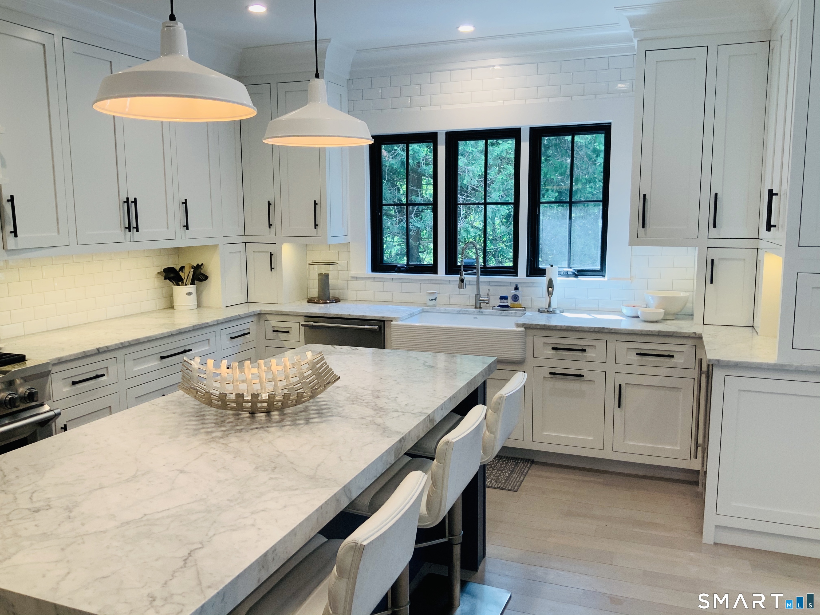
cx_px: 410
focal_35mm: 29
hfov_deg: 61.7
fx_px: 687
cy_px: 308
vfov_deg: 48.2
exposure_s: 1/60
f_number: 1.8
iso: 40
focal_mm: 3
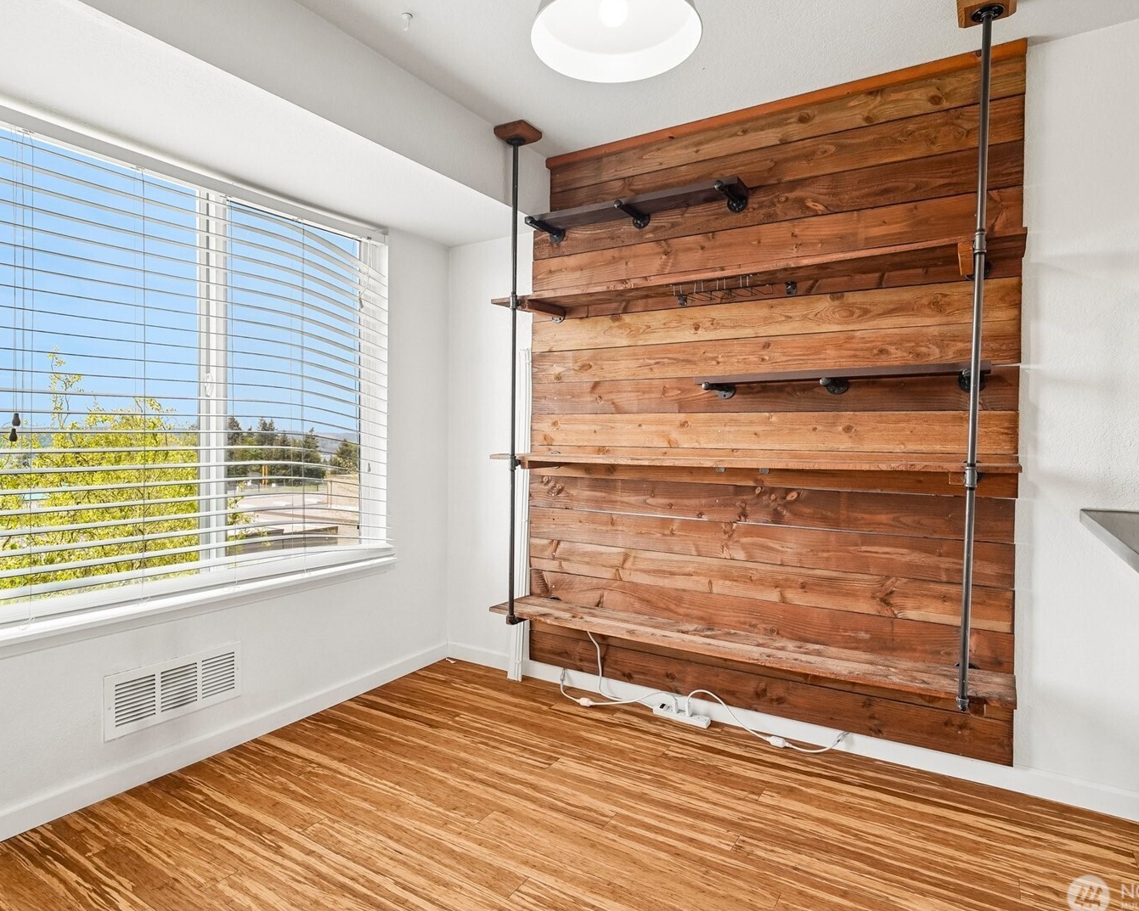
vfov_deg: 70.9
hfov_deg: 83.3
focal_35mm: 19
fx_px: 641
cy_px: 449
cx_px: 553
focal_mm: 16
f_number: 8
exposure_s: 1/160
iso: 1600
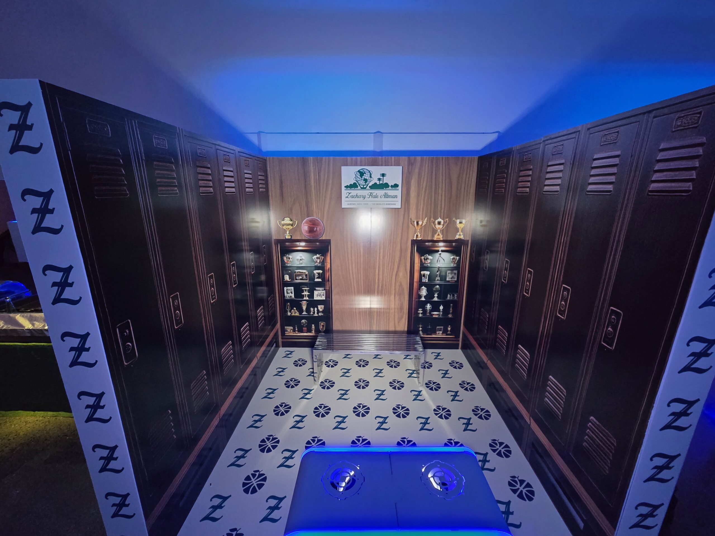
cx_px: 358
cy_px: 268
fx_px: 269
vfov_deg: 89.9
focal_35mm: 13
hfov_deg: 106.2
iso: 800
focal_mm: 2.2
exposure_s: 1/55.5
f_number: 2.2
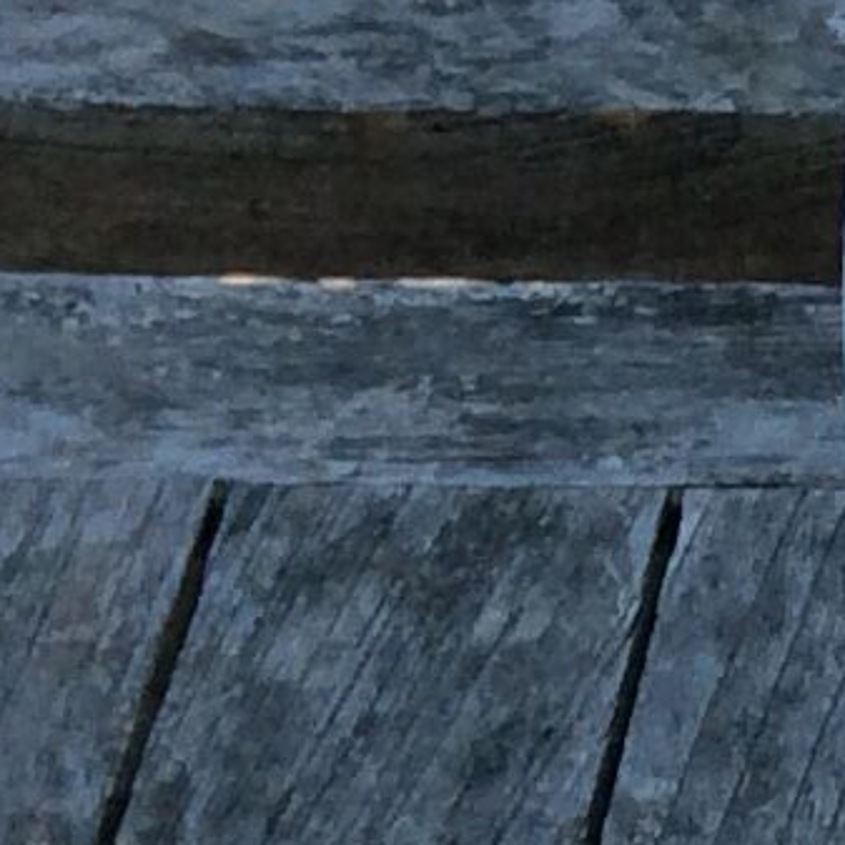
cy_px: 1359
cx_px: 2139
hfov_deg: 7.5
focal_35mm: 217
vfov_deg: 7.9
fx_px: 5993
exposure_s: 1/403
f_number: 2.4
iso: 32
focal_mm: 3.3
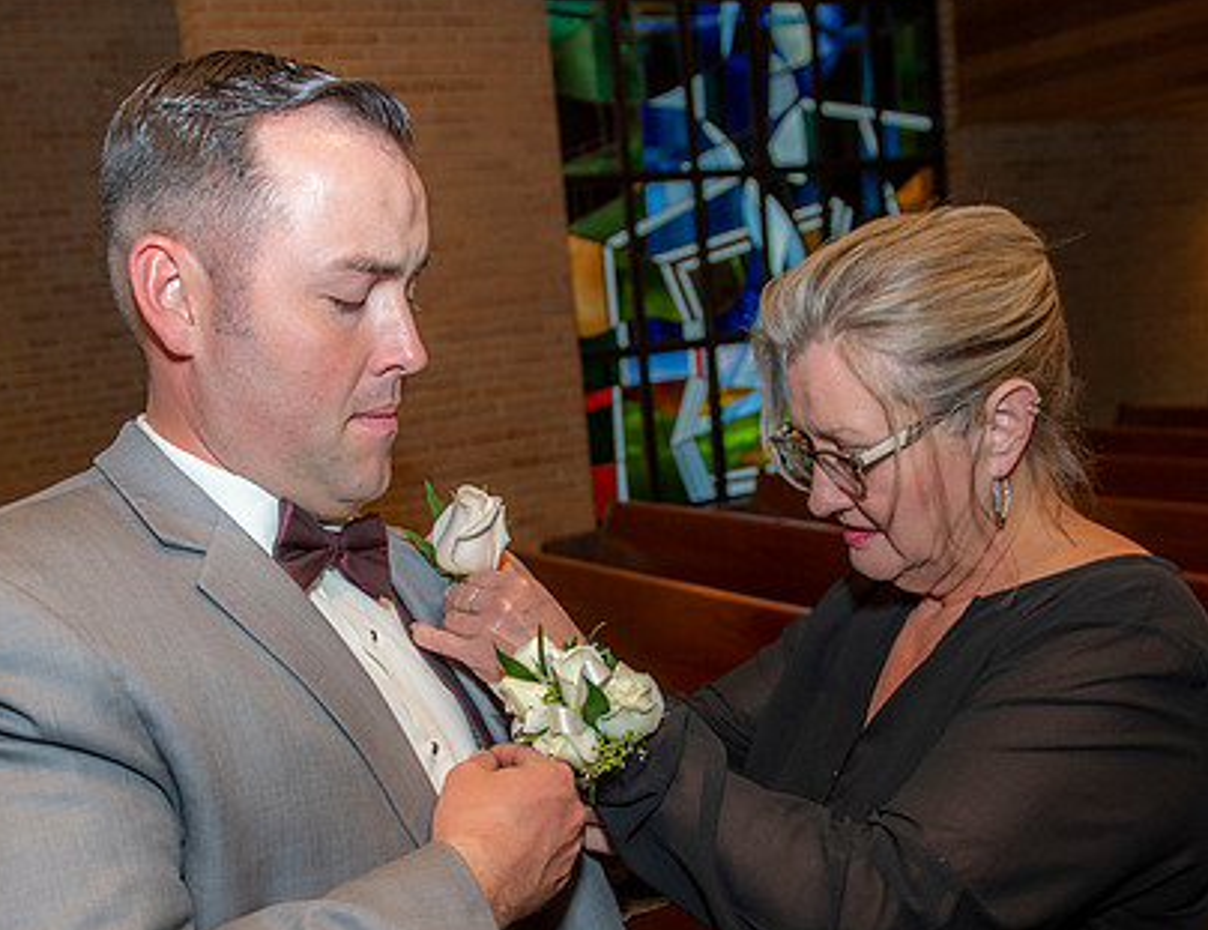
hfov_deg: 48.4
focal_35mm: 38
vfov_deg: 37.8
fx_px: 1339
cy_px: 626
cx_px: 519
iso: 640
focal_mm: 24
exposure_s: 1/125
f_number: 4
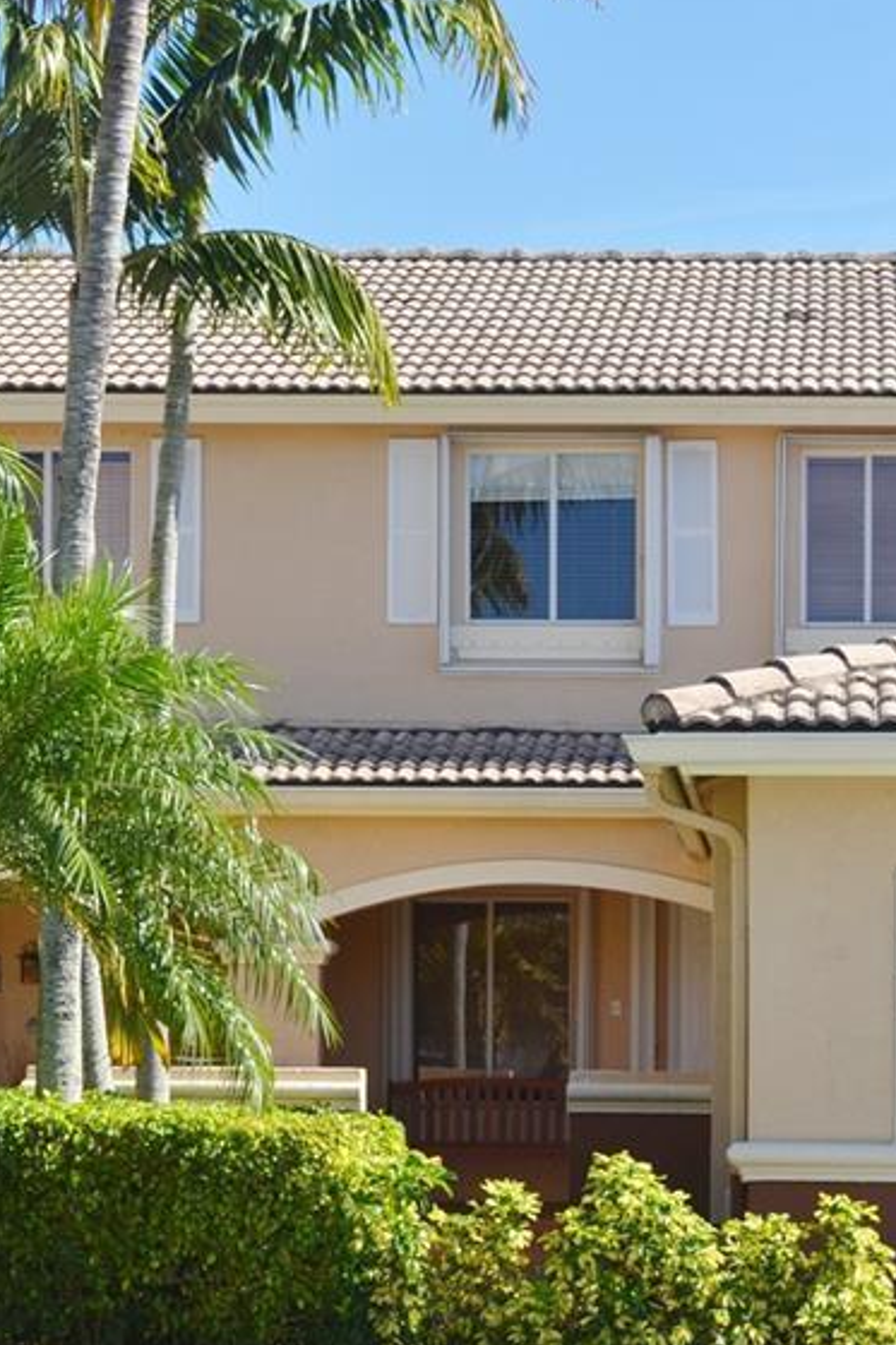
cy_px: 1155
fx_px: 3362
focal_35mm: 90
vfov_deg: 22.2
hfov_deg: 15.1
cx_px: 754
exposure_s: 1/250
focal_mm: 28
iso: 100
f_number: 8
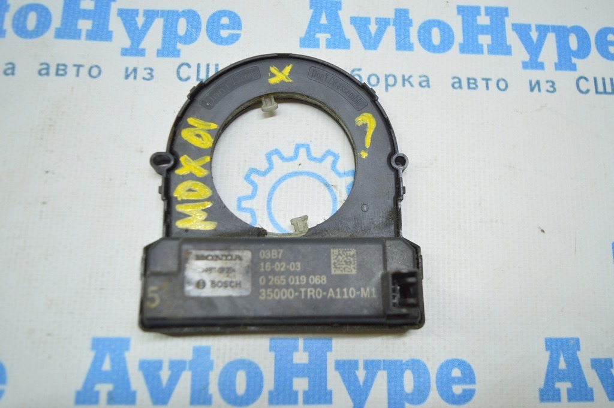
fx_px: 562
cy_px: 204
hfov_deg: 57.3
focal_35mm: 33
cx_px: 307
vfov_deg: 39.9
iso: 400
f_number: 3.8
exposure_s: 1/60
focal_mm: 22
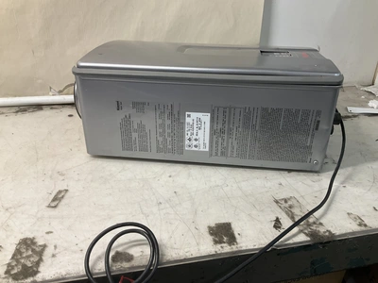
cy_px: 142
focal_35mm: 29
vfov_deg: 48.2
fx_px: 317
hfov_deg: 61.7
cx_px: 189
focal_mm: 3
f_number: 1.8
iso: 50
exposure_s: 1/60
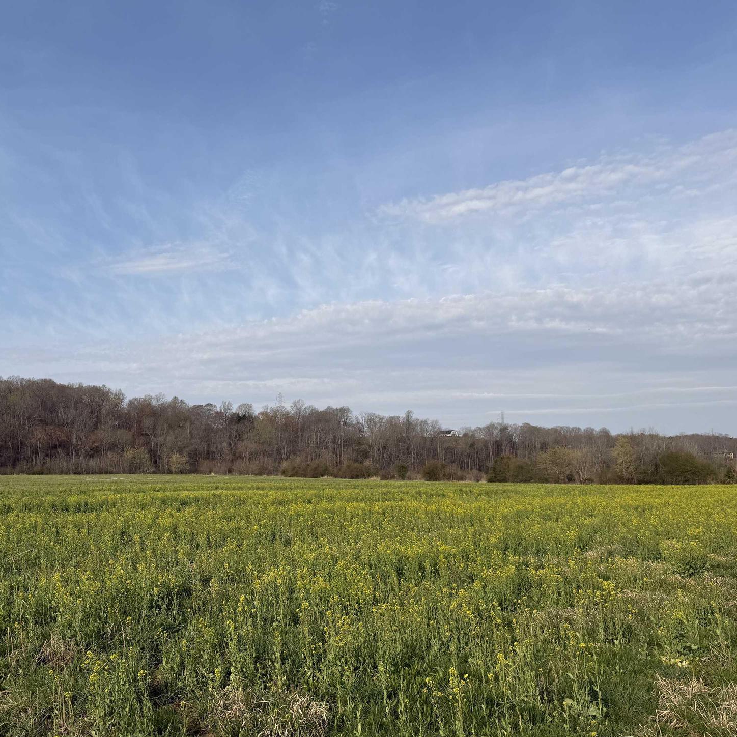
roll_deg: +0.2
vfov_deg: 54.0
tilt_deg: +7.3
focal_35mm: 30
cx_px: 257
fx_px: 723
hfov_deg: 53.2
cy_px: 383
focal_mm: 6.76
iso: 80
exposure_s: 1/5714
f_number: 1.78
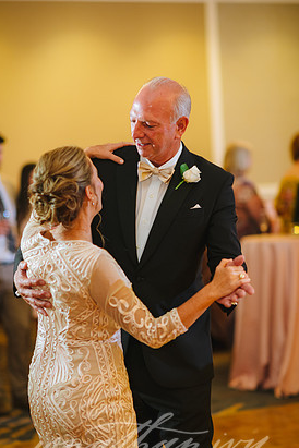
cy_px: 244
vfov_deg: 21.9
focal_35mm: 93
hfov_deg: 14.7
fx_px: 1159
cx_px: 141
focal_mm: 85
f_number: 2
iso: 640
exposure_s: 1/100
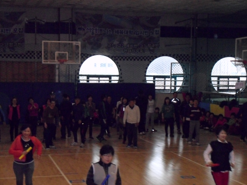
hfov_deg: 27.0
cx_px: 114
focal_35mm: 72
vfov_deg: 20.4
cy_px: 106
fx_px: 514
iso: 640
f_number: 5.1
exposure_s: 1/90
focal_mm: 10.7
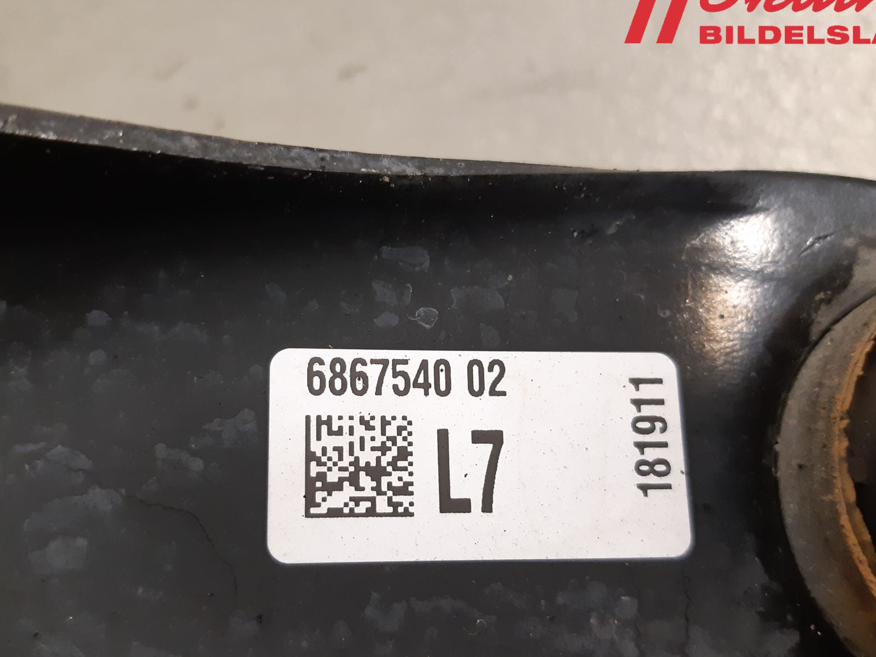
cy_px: 379
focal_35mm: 34
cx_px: 395
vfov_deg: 41.7
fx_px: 861
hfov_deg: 53.9
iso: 200
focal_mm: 3.93
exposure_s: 1/50
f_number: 1.7
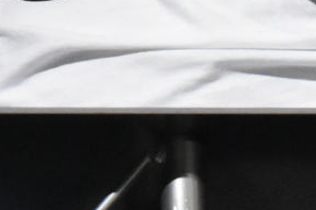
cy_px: -274
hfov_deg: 3.4
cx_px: 110
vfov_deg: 2.2
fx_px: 5395
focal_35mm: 615
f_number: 6.3
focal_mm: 66
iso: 6400
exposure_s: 1/640
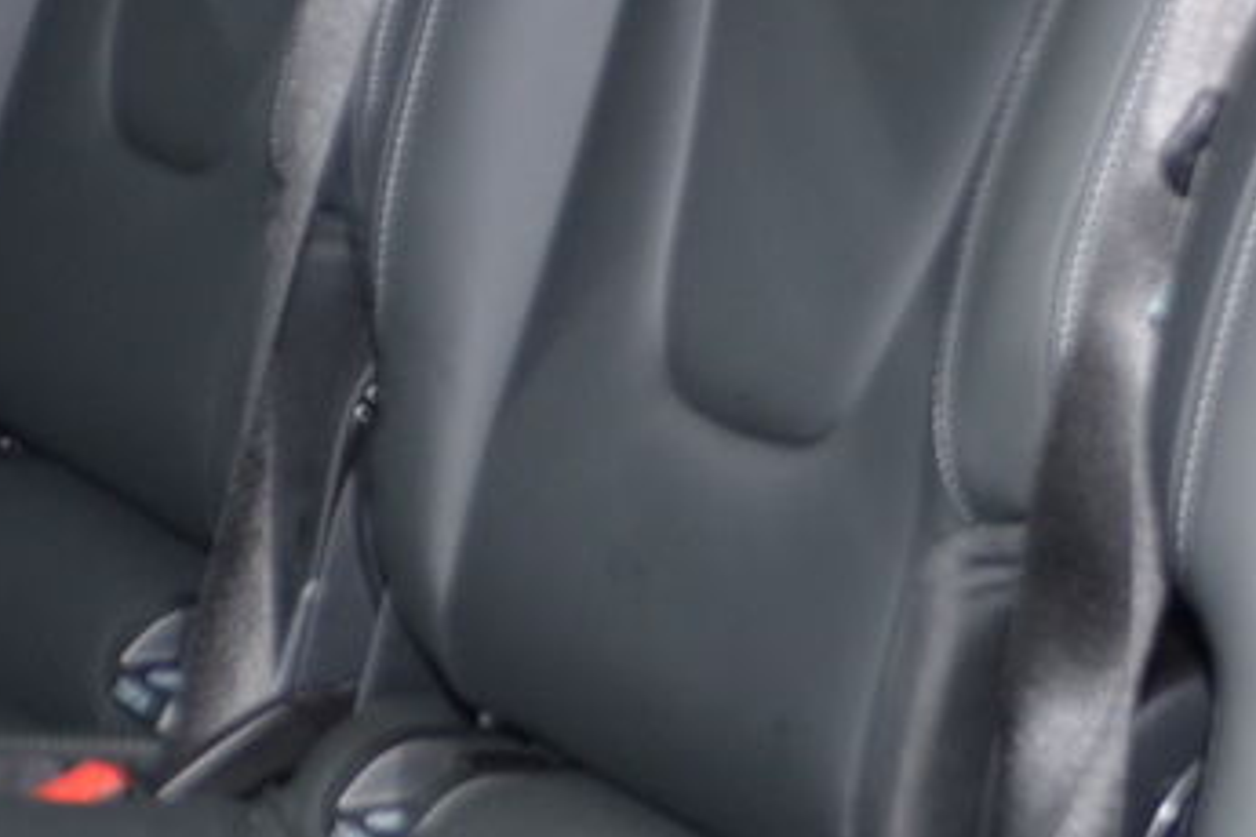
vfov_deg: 9.7
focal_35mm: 141
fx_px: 4919
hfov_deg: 13.5
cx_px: 1995
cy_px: 51
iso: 100
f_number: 3.5
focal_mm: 18
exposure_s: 1/60
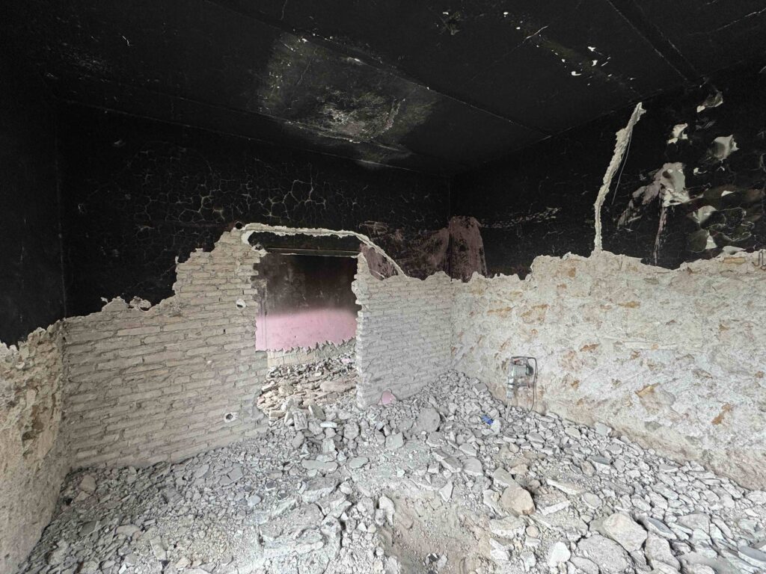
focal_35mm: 14
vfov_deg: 85.7
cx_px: 383
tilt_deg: -1.2
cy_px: 287
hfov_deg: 102.1
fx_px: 310
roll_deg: +1.6
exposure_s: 1/99
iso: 125
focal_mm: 2.22
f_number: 2.2
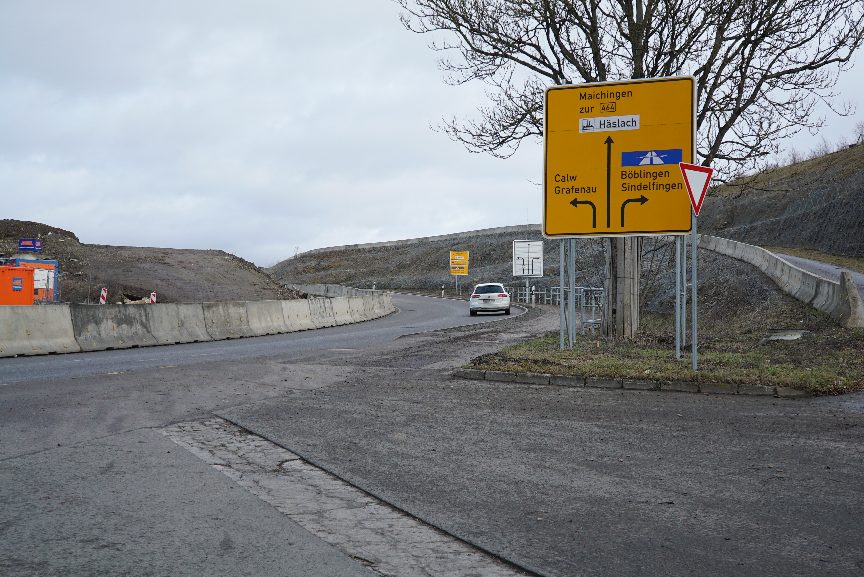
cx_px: 432
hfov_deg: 40.3
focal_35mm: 49
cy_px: 288
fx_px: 1177
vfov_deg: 27.6
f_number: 13
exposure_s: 1/125
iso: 320
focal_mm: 49
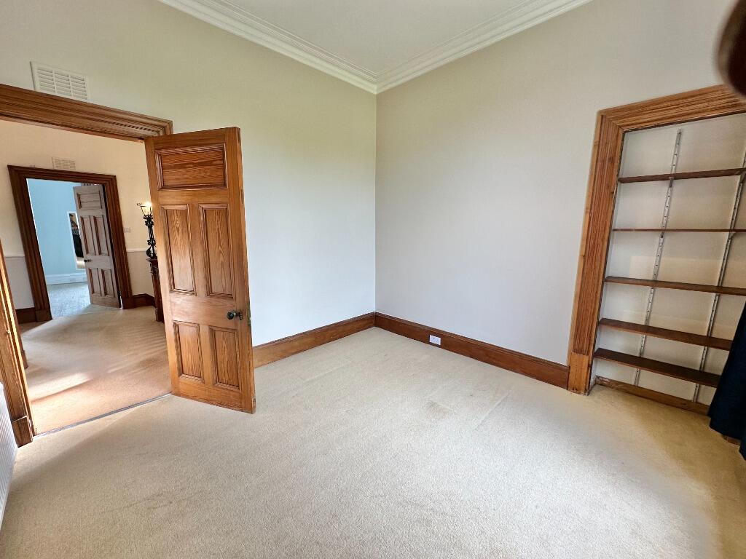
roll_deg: +0.4
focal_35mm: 14
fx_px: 302
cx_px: 373
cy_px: 280
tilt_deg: -9.1
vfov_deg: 85.7
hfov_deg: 102.1
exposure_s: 1/100
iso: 80
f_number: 2.2
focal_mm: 2.22
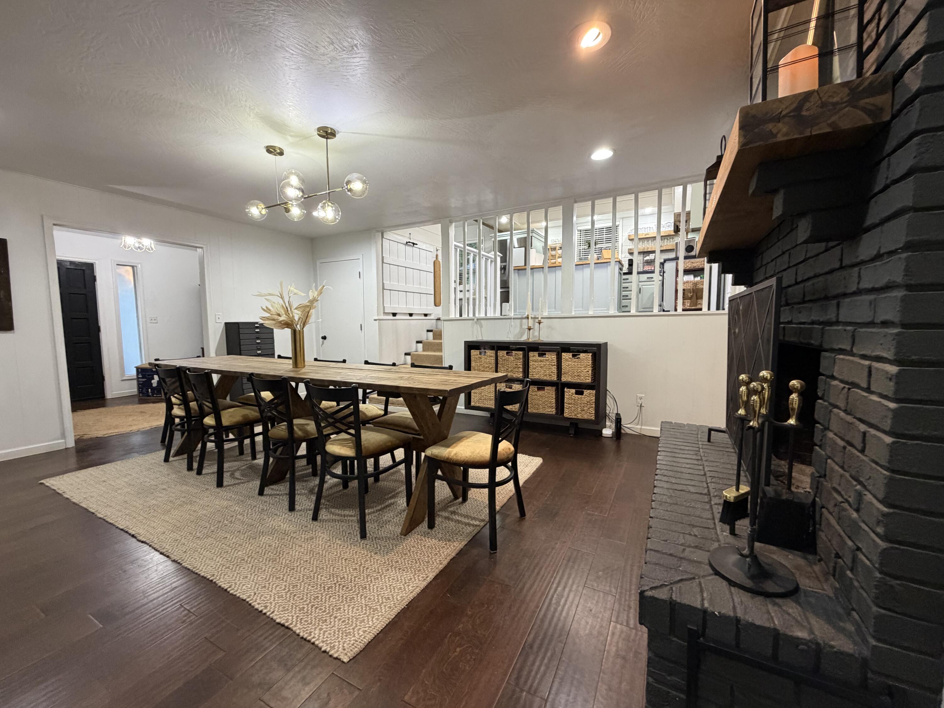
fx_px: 382
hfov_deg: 102.1
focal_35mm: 14
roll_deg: +0.0
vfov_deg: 85.7
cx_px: 472
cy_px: 354
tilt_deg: -3.8
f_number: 2.2
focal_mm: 2.22
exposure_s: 1/60
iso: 320
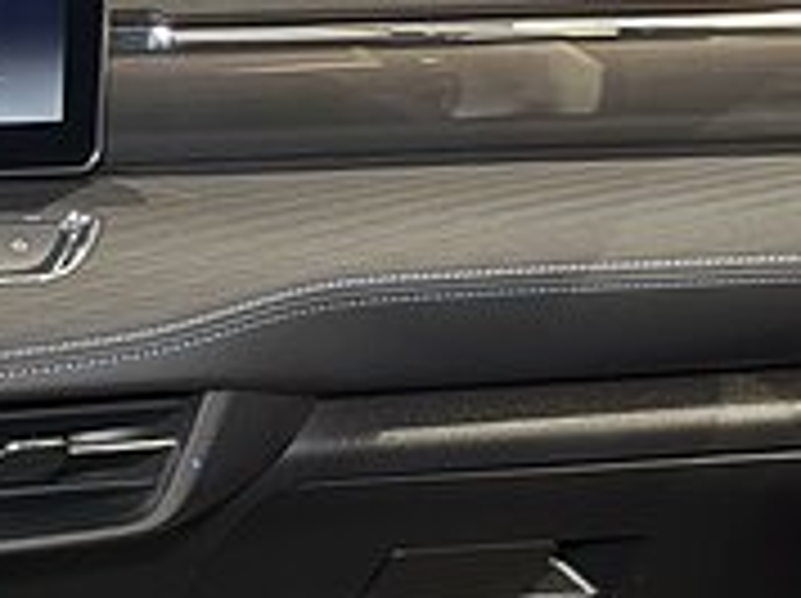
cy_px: 490
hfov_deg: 12.9
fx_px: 3420
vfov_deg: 10.0
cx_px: -234
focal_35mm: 148
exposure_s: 1/4
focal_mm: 6.76
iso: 320
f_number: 1.78
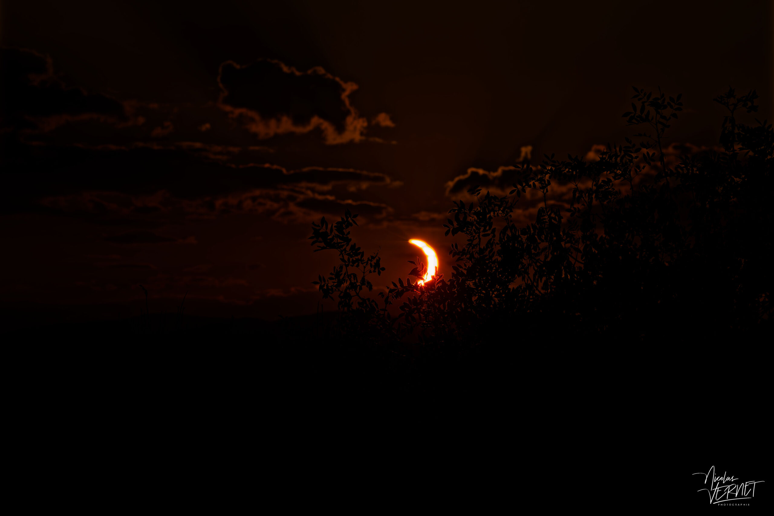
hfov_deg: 9.1
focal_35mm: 225
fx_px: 4837
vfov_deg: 6.1
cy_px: 258
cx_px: 387
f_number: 13
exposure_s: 1/1000
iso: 100
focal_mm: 150
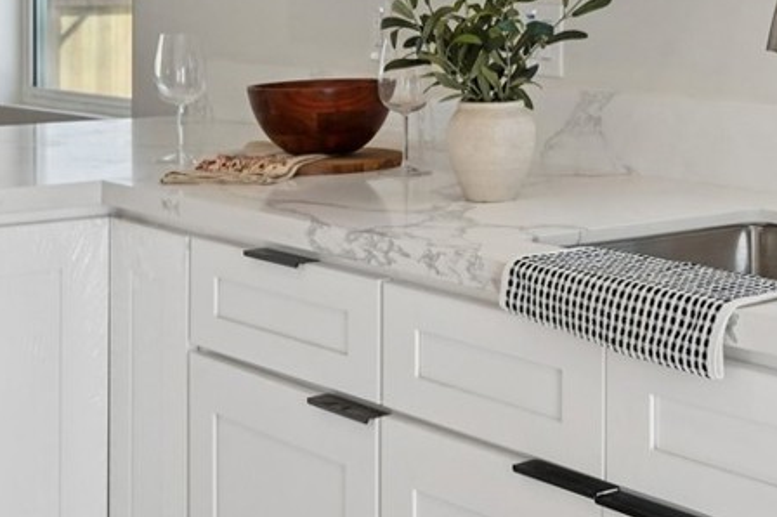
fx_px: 1725
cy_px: 12
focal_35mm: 80
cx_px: 824
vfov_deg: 16.7
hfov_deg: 24.0
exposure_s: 1/100
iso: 400
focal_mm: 35
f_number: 8
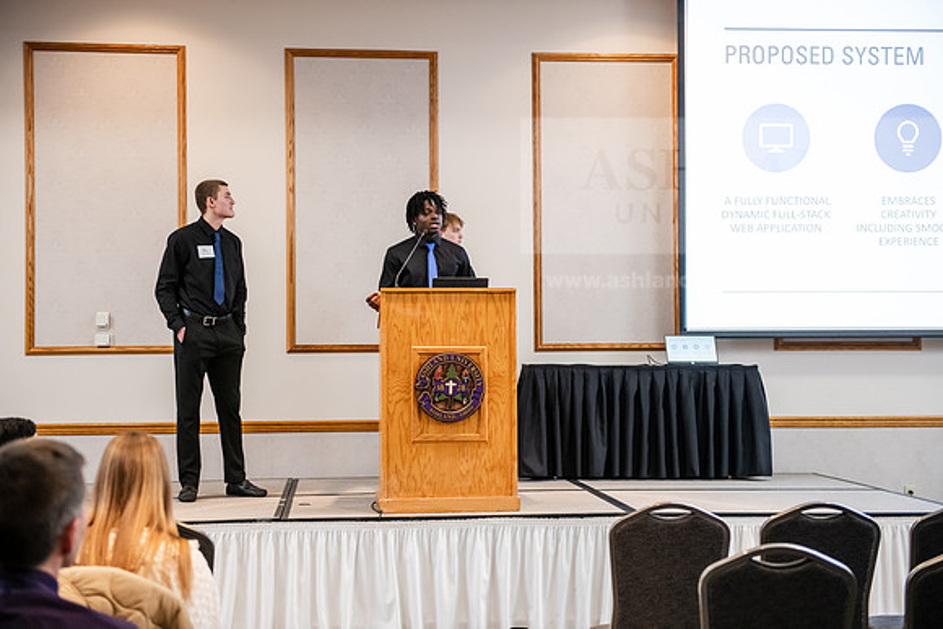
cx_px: 472
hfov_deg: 36.2
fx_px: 1441
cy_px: 314
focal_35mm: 55
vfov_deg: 24.6
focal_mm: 55
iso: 2000
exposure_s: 1/200
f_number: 3.2
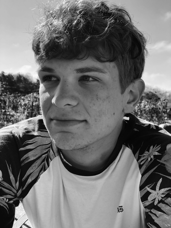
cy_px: 114
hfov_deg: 28.0
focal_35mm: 52
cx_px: 86
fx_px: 343
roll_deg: -2.9
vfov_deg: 36.8
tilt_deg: -1.2
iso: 16
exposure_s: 1/277
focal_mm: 6
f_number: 2.4
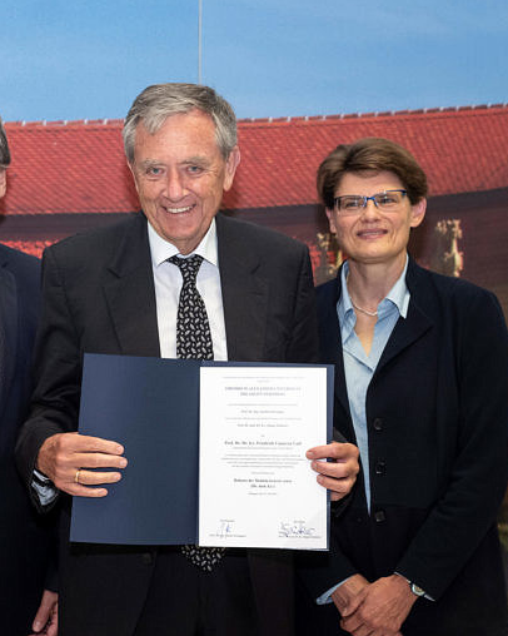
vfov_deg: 26.8
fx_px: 1335
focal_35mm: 71
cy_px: 317
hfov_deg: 21.4
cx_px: 156
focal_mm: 50
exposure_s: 1/200
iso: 3200
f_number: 4
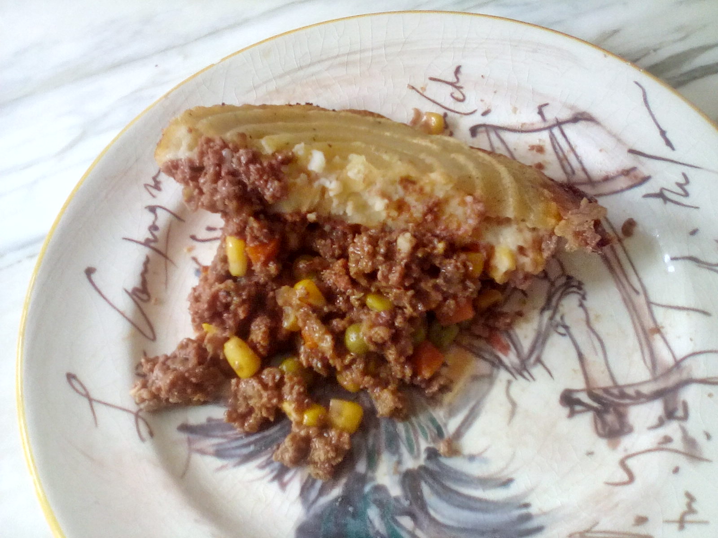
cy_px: 269
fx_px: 726
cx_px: 359
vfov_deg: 40.7
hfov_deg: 52.6
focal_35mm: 35
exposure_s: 1/33.3
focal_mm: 2.9
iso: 92
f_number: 2.8
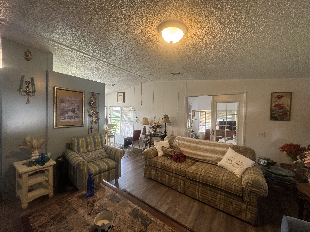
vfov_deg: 85.7
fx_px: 125
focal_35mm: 14
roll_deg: -1.2
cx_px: 155
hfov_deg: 102.1
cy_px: 116
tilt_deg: -2.0
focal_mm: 2.22
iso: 250
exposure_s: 1/60
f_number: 2.2
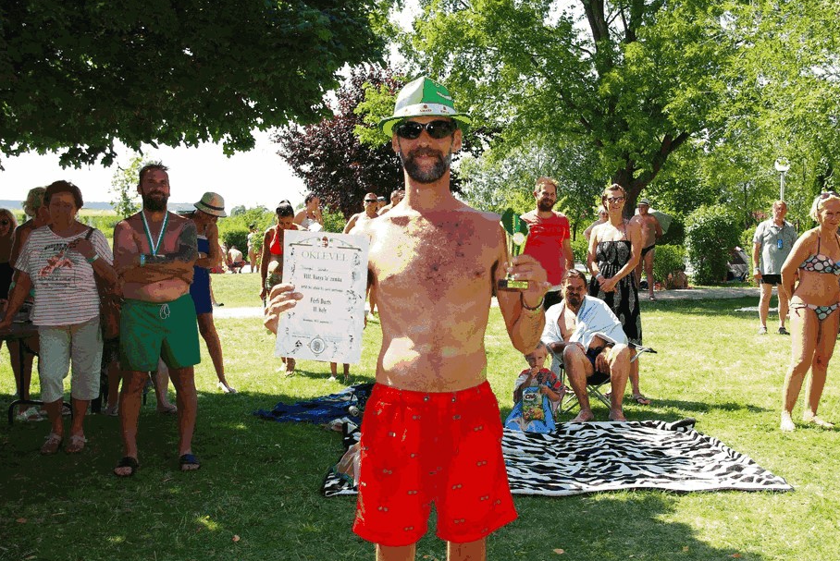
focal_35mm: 44
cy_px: 280
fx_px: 1027
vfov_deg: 30.6
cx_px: 466
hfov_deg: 44.4
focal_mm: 26.25
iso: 100
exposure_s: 1/180
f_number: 5.6
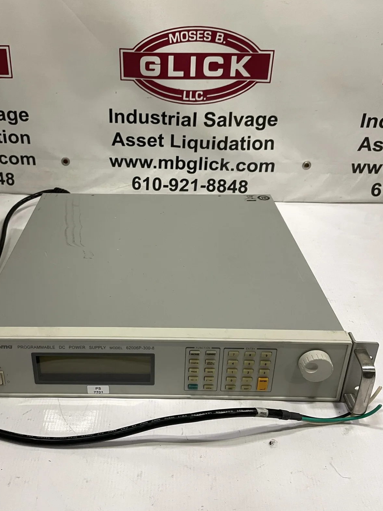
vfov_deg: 55.3
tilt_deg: -28.0
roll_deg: -1.4
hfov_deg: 42.6
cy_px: 245
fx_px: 487
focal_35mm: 33
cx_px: 145
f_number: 1.6
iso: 125
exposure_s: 1/60
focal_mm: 4.2
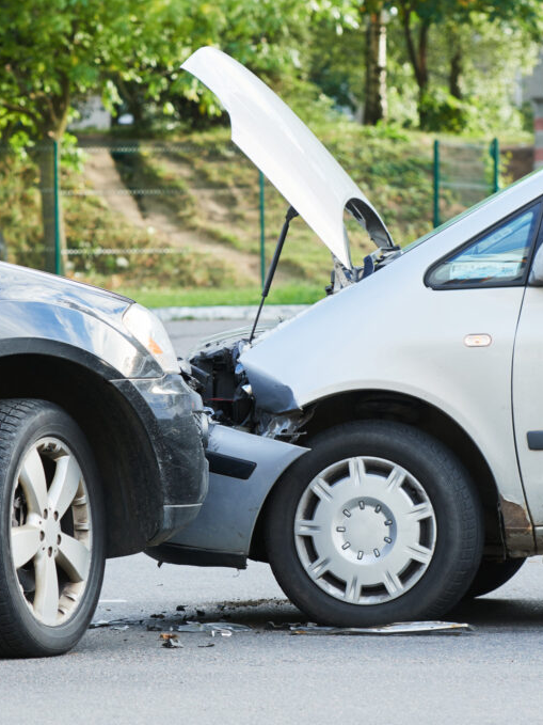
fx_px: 4645
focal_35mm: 222
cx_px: 249
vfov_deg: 8.9
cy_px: 364
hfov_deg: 6.7
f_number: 5.6
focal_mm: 102
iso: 200
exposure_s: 1/100
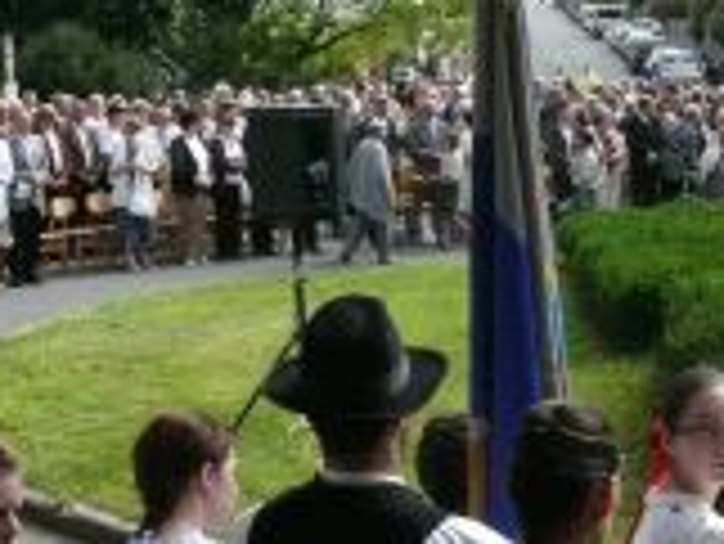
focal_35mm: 98
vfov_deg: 15.0
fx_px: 2051
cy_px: 90
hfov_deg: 19.9
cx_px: 535
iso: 400
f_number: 8
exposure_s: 1/400
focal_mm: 7.4
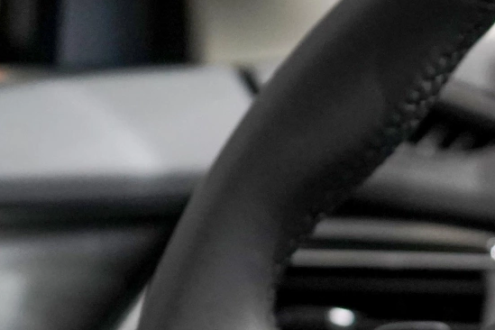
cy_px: 418
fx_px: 4207
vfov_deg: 4.5
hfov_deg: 6.6
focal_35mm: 306
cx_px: 764
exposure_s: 1/100
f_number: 4
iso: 3200
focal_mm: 70
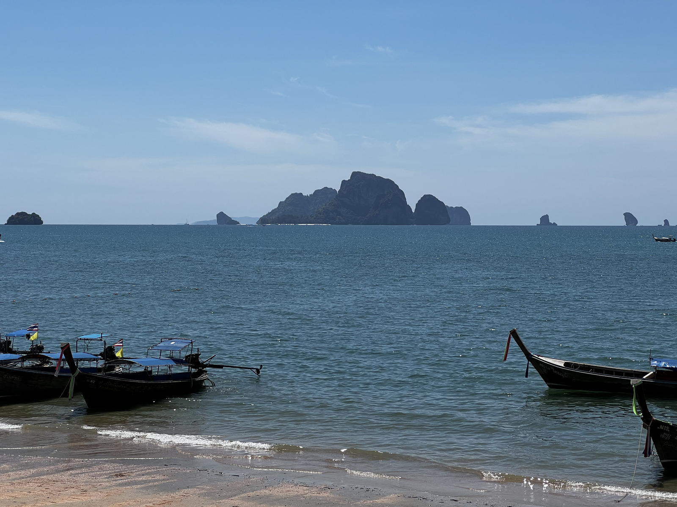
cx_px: 338
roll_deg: +0.1
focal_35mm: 77
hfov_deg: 25.3
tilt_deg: -0.2
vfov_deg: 19.1
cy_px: 254
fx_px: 1506
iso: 32
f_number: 2.8
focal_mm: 9
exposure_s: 1/1815
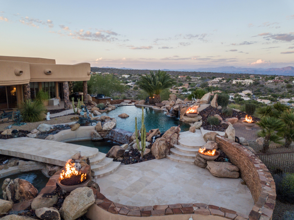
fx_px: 221
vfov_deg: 53.0
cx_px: 147
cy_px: 110
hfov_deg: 67.3
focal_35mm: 26
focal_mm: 4.73
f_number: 2.2
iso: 161
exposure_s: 1/100
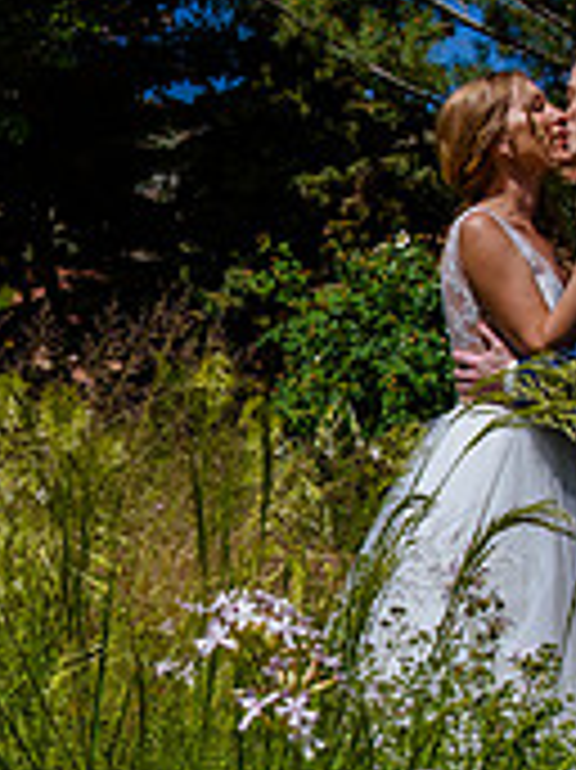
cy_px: 422
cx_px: 123
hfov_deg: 12.2
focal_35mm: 121
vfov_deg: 16.3
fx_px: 2688
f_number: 10
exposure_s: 1/320
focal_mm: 35
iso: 200
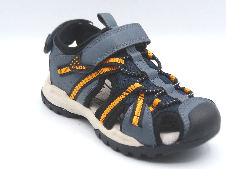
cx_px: 123
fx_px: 444
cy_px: 79
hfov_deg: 28.6
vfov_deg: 21.6
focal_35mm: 68
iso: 100
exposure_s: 1/250
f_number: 4
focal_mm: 6.2
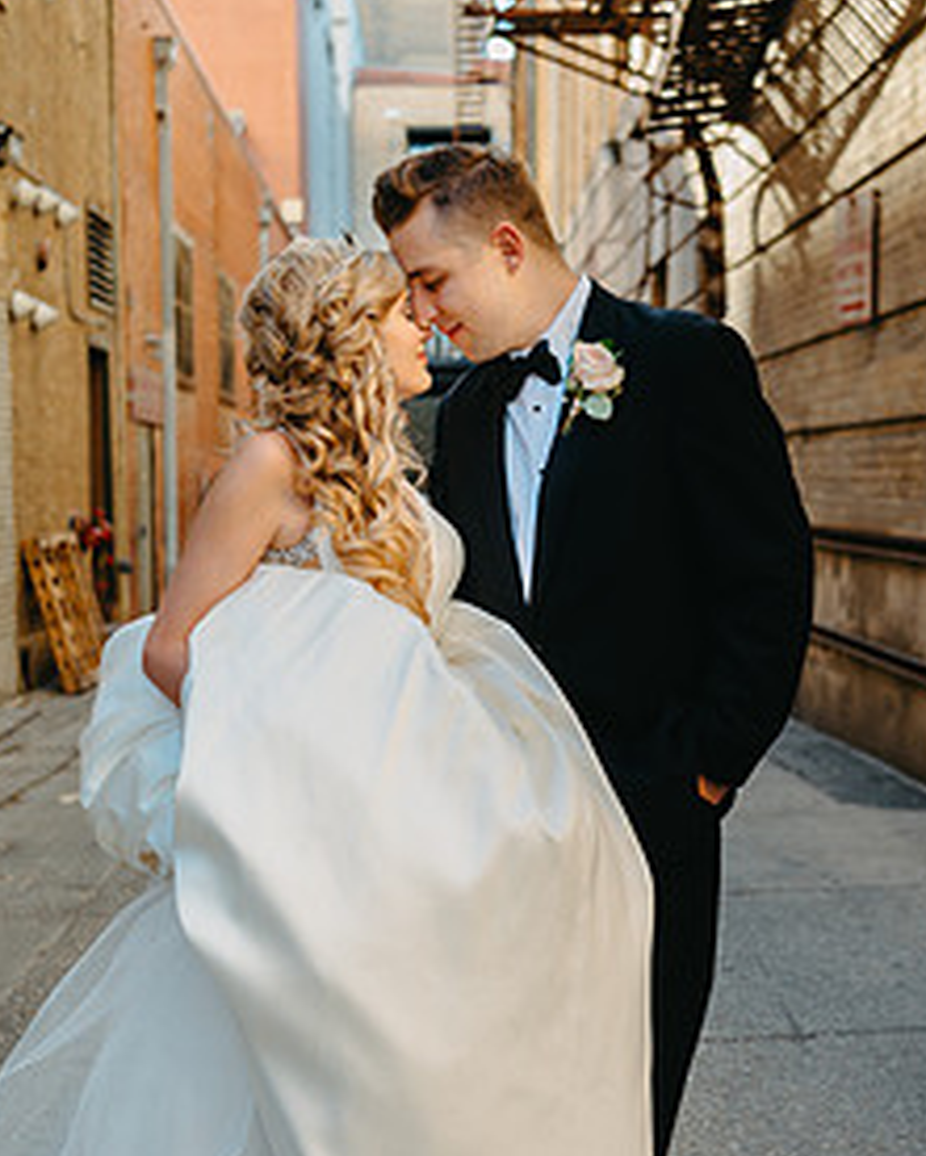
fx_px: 1986
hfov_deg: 26.2
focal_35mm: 58
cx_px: 505
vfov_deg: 32.3
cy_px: 712
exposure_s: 1/200
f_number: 2.8
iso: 125
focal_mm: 38
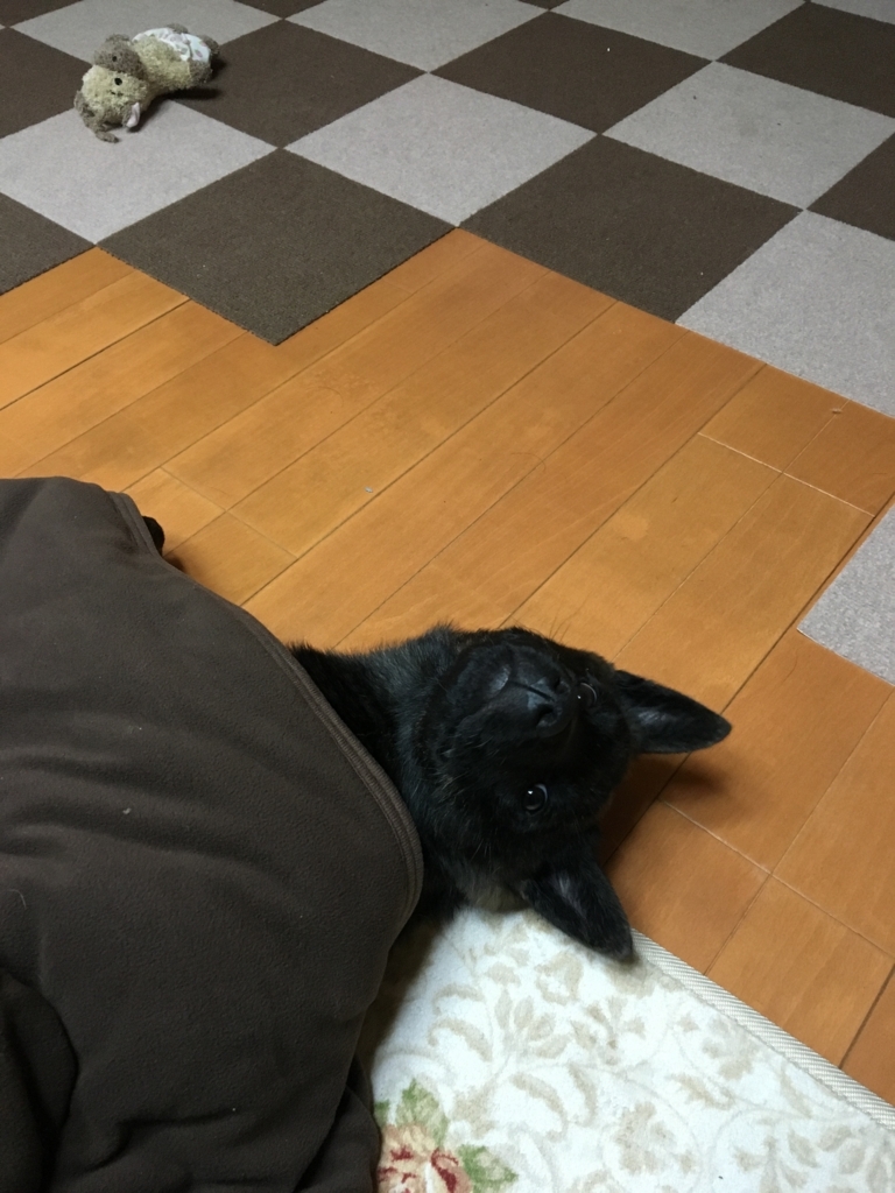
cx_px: 448
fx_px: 1000
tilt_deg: -50.1
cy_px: 596
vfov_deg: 61.7
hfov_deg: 48.2
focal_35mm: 29
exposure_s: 1/30
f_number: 2.2
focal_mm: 4.15
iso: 200
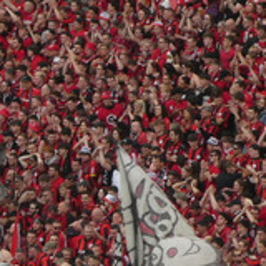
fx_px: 4903
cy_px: 349
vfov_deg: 3.1
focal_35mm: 564
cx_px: -50
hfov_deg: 3.1
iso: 200
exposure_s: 1/80
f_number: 5.5
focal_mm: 28.7
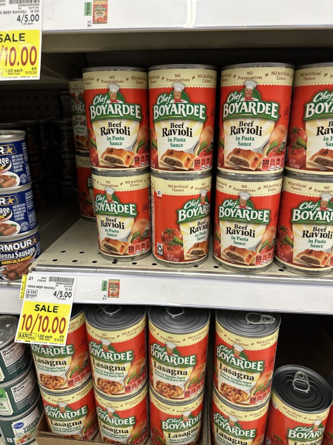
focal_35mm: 24
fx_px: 308
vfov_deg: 71.6
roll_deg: -1.9
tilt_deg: -23.1
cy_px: 222
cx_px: 166
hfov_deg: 56.8
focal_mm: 6.86
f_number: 1.78
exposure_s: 1/62
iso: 160
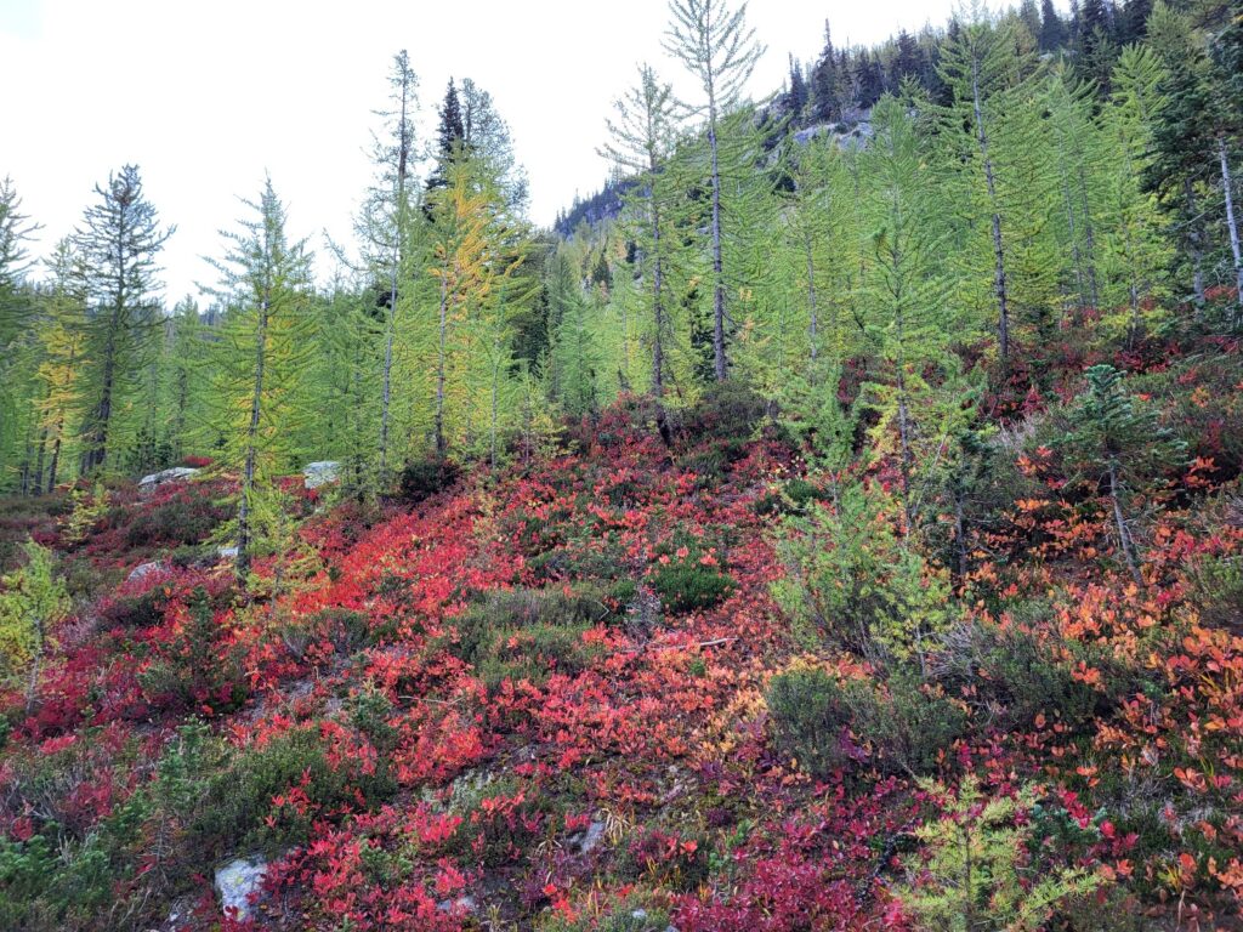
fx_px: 934
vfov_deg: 53.1
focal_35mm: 26
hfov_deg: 67.3
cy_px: 466
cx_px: 622
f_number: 1.8
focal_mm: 5.4
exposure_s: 1/385
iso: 40
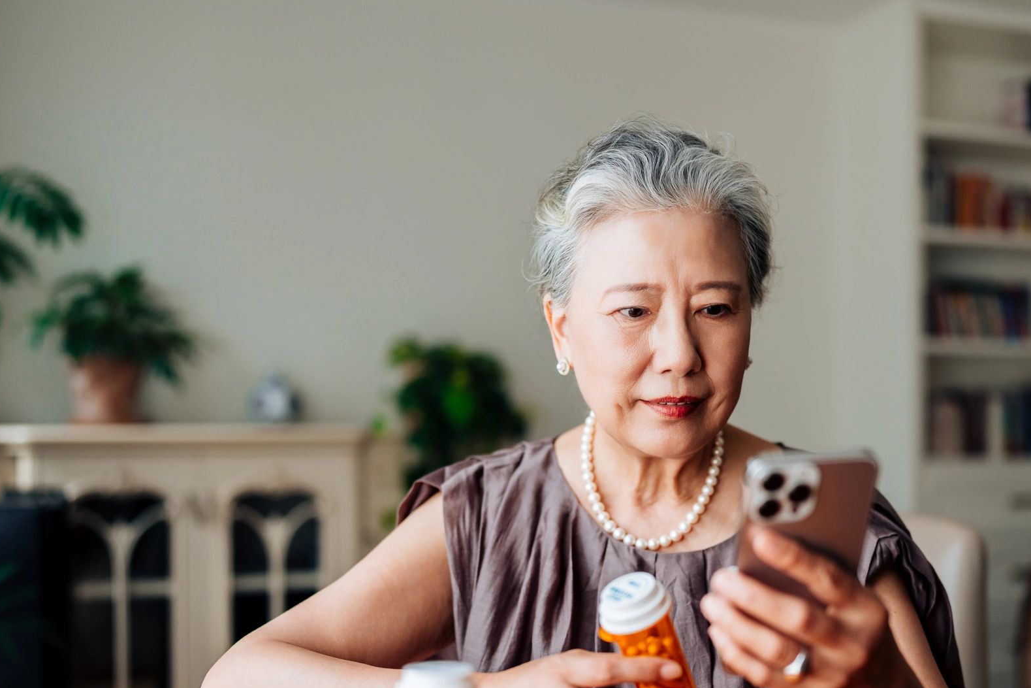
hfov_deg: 41.7
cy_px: 446
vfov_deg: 28.5
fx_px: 1346
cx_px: 621
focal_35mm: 47
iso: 160
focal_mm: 35
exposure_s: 1/200
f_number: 1.4
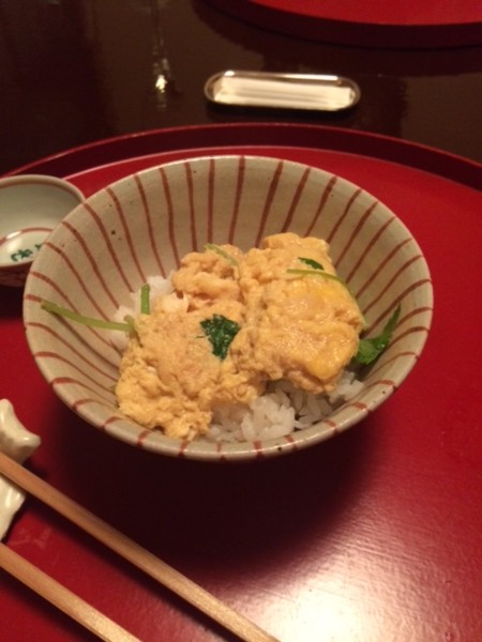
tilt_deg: -51.1
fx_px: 538
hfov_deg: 48.2
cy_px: 321
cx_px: 241
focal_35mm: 29
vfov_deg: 61.7
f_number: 2.2
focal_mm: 4.15
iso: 320
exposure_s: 1/30
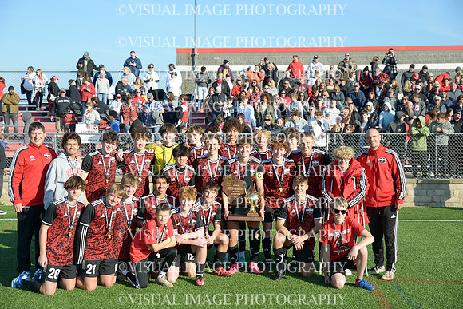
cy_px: 154
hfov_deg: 36.2
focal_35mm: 55
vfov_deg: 24.6
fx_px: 707
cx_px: 232
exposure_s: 1/2000
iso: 500
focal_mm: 55
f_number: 5.6
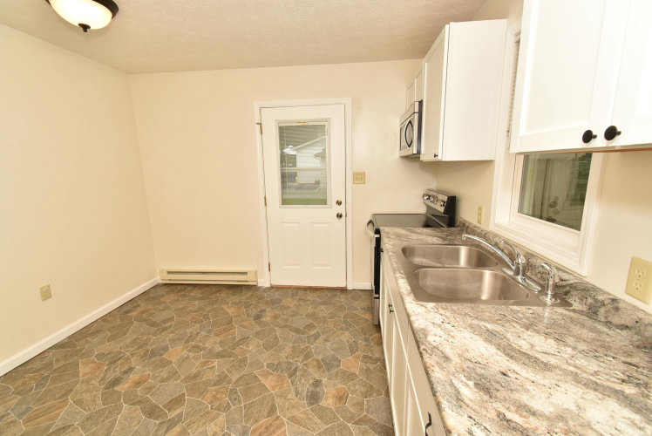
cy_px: 218
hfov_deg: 100.3
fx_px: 272
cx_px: 326
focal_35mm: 15
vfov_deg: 77.4
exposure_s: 1/100
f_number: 9
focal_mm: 10
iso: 400
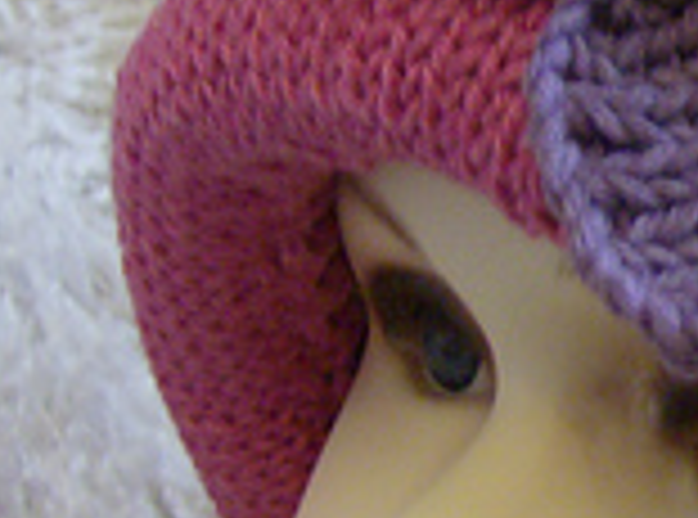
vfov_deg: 9.9
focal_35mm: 149
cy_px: 245
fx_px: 2993
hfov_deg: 12.8
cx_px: 946
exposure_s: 1/13.1
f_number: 2.8
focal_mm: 6
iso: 200
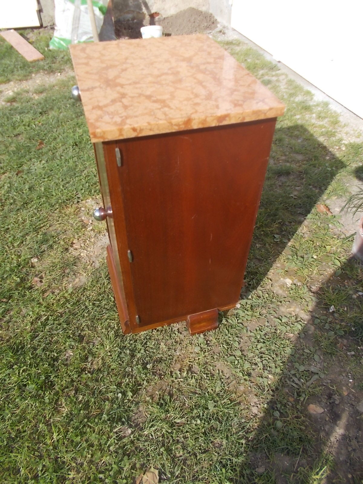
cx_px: 182
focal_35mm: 26
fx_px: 364
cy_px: 242
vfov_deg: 67.3
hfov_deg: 53.1
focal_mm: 4.6
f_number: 8
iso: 80
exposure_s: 1/100
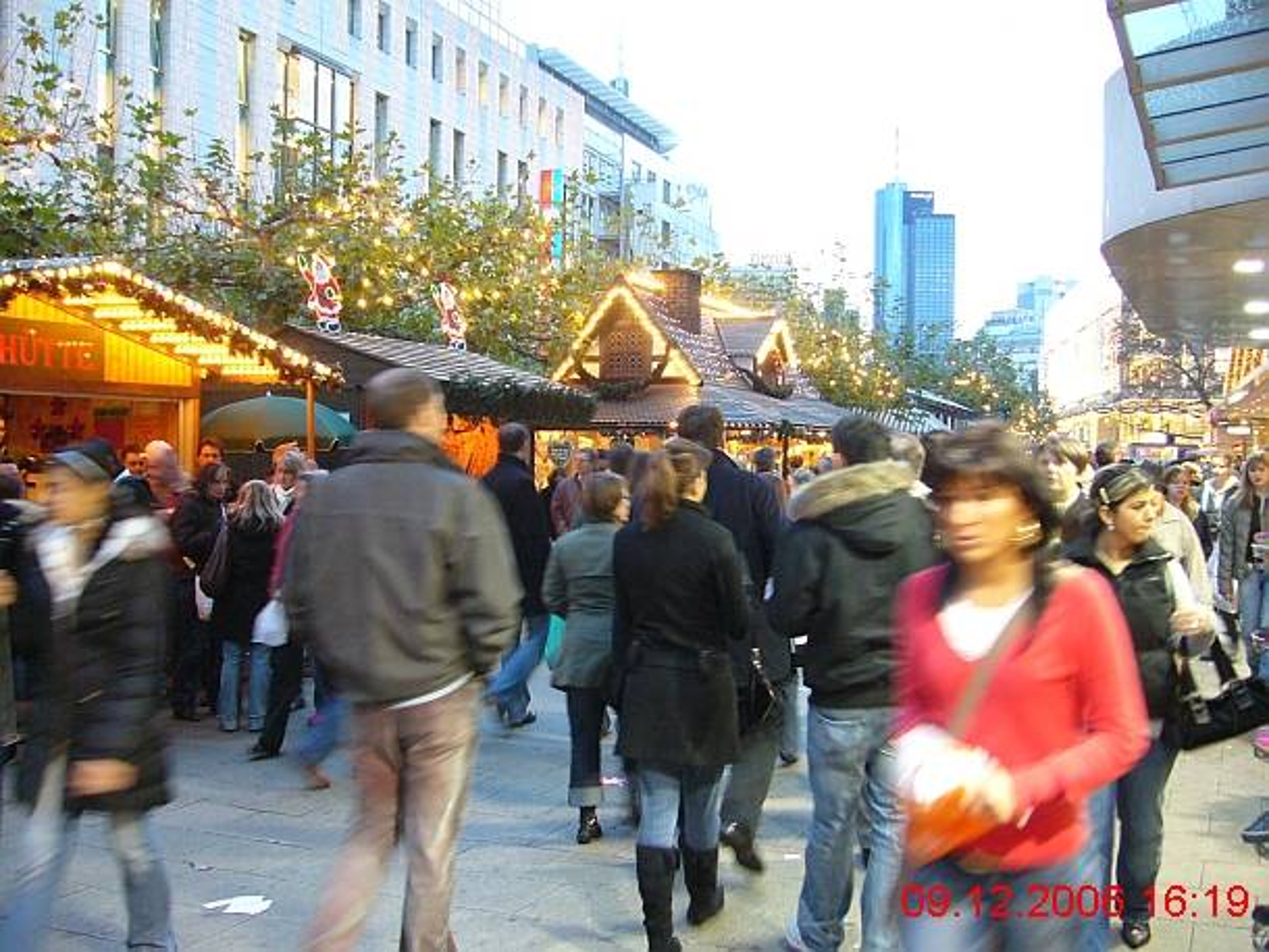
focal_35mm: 35
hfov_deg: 52.6
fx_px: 1284
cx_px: 634
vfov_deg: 40.7
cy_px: 476
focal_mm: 5.8
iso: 200
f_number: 2.8
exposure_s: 1/13
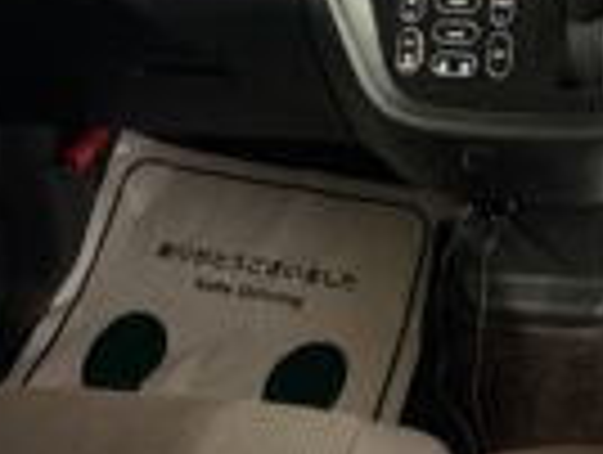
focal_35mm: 68
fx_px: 1187
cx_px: 464
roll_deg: +1.1
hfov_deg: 28.0
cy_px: 92
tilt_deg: -33.6
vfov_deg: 21.4
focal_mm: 5.96
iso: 500
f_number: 1.6
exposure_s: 1/25
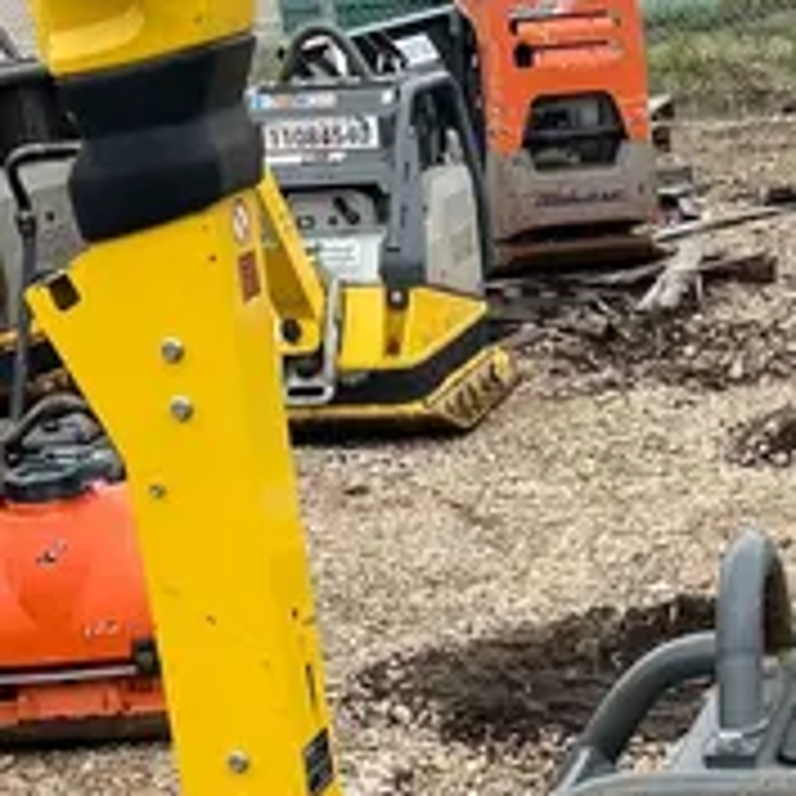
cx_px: 697
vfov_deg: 17.1
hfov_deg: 18.0
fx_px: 2472
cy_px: 1055
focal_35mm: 95
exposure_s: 1/400
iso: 50
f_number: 1.6
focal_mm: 5.1
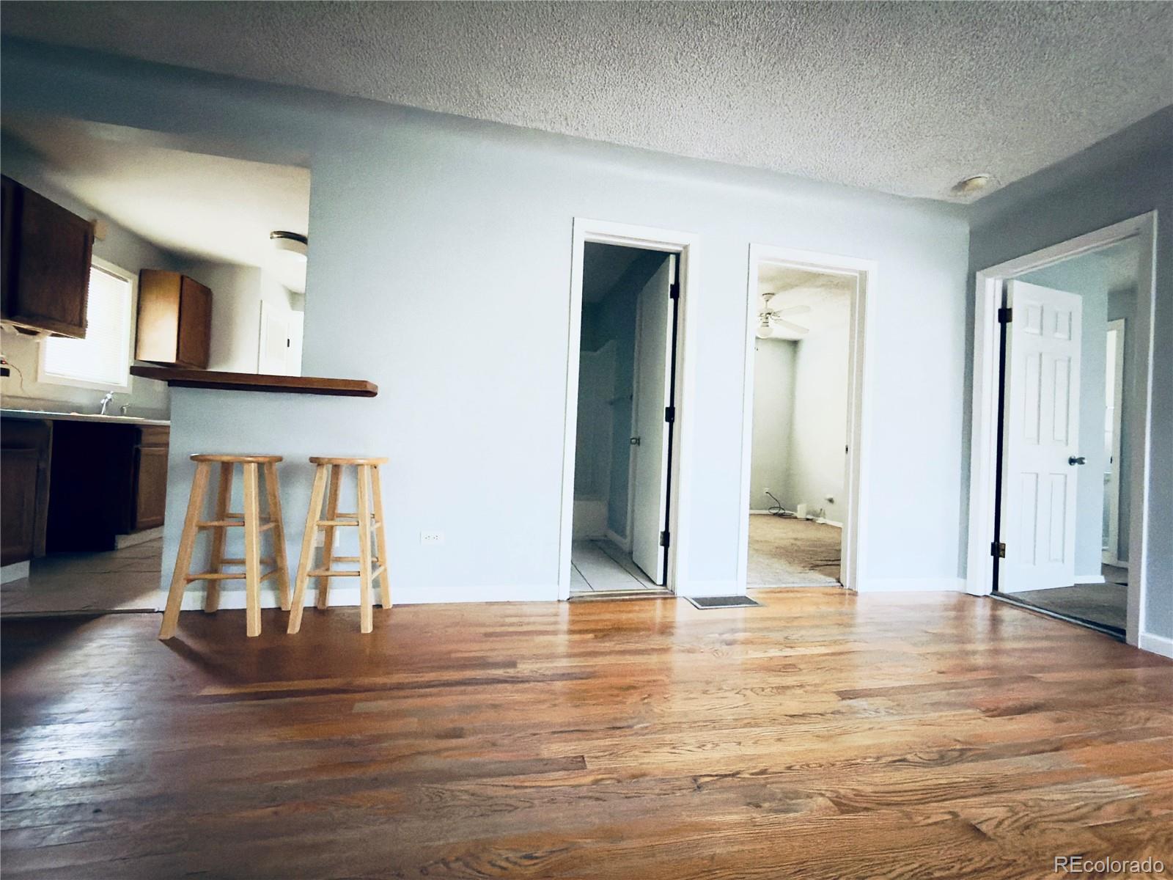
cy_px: 440
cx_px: 586
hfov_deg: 102.1
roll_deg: -1.9
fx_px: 474
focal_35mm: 14
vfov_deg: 85.7
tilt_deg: -0.2
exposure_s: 1/30
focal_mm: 2.22
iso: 4000
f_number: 2.2
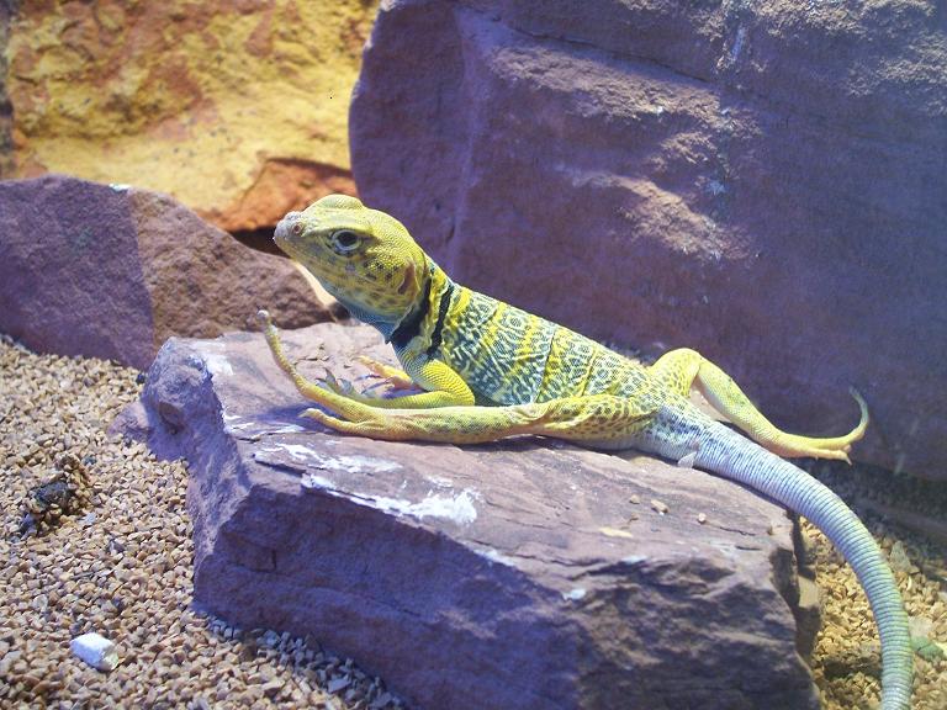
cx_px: 474
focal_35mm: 53
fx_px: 1450
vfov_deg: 27.5
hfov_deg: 36.2
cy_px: 355
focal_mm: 8.6
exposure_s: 1/45
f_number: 3.4
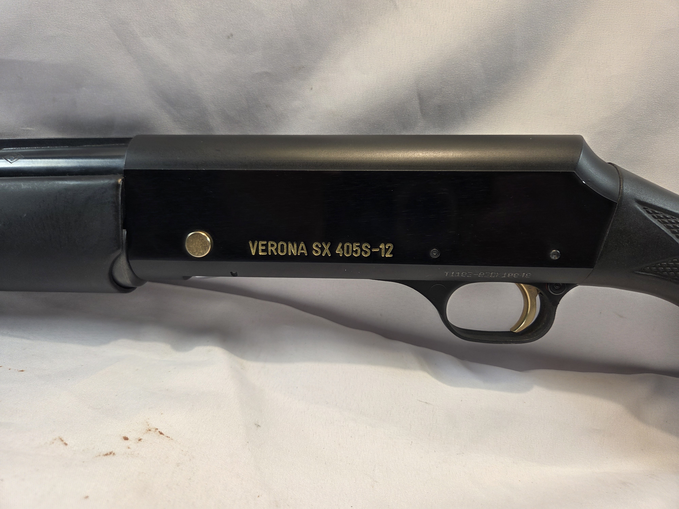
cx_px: 340
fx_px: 451
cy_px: 254
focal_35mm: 23
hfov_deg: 73.9
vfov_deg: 58.9
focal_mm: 5.4
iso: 25
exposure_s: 1/136
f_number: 1.8
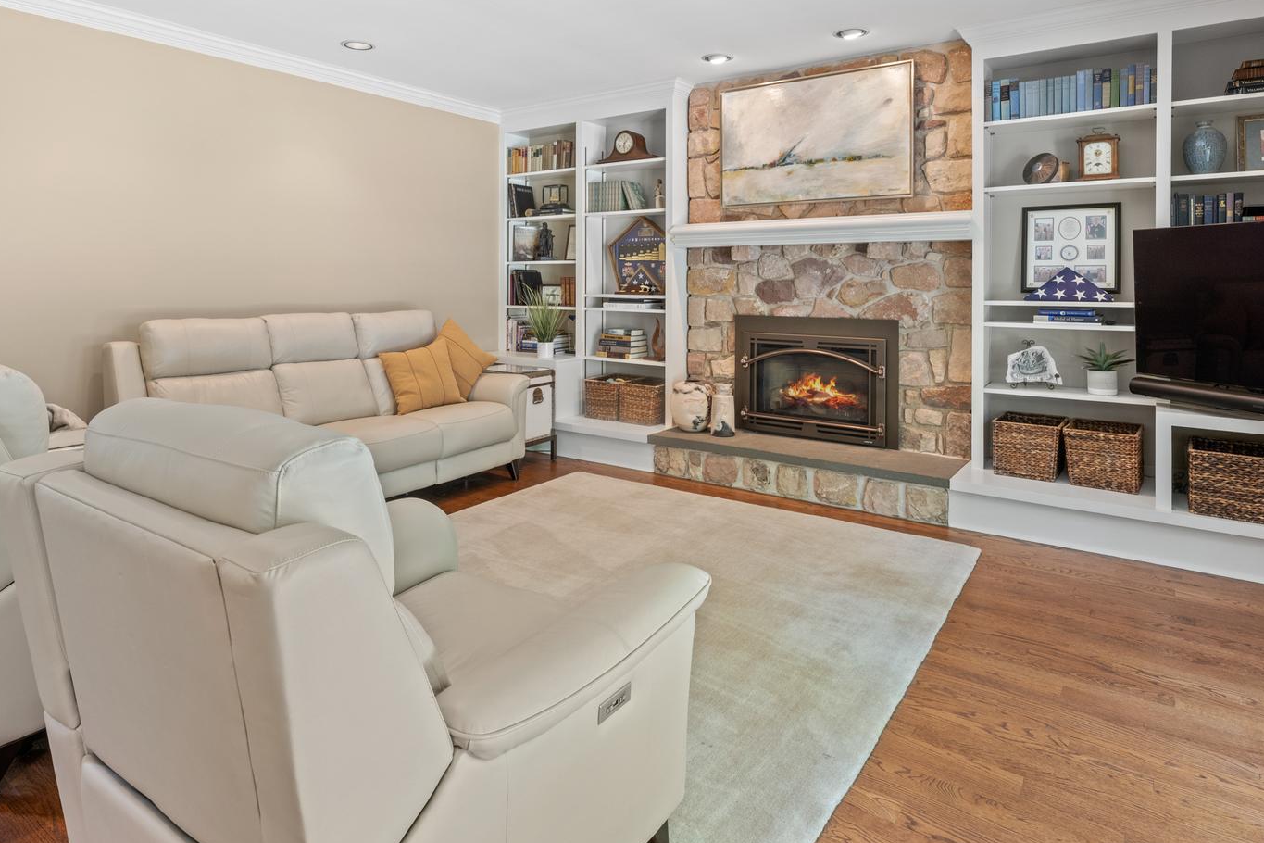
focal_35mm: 21
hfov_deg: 81.2
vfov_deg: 58.2
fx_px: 737
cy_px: 285
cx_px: 616
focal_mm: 14
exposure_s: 1/3
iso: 400
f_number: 7.1
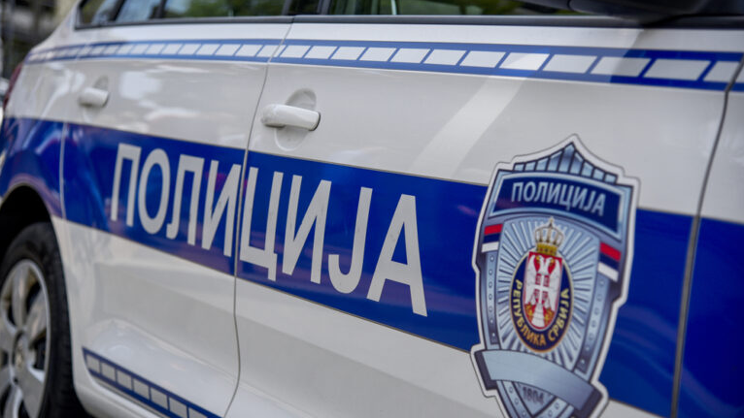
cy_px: 232
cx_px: 372
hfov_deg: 25.9
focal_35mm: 82
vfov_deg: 14.7
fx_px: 1618
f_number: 4
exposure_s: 1/1600
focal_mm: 78
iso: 200
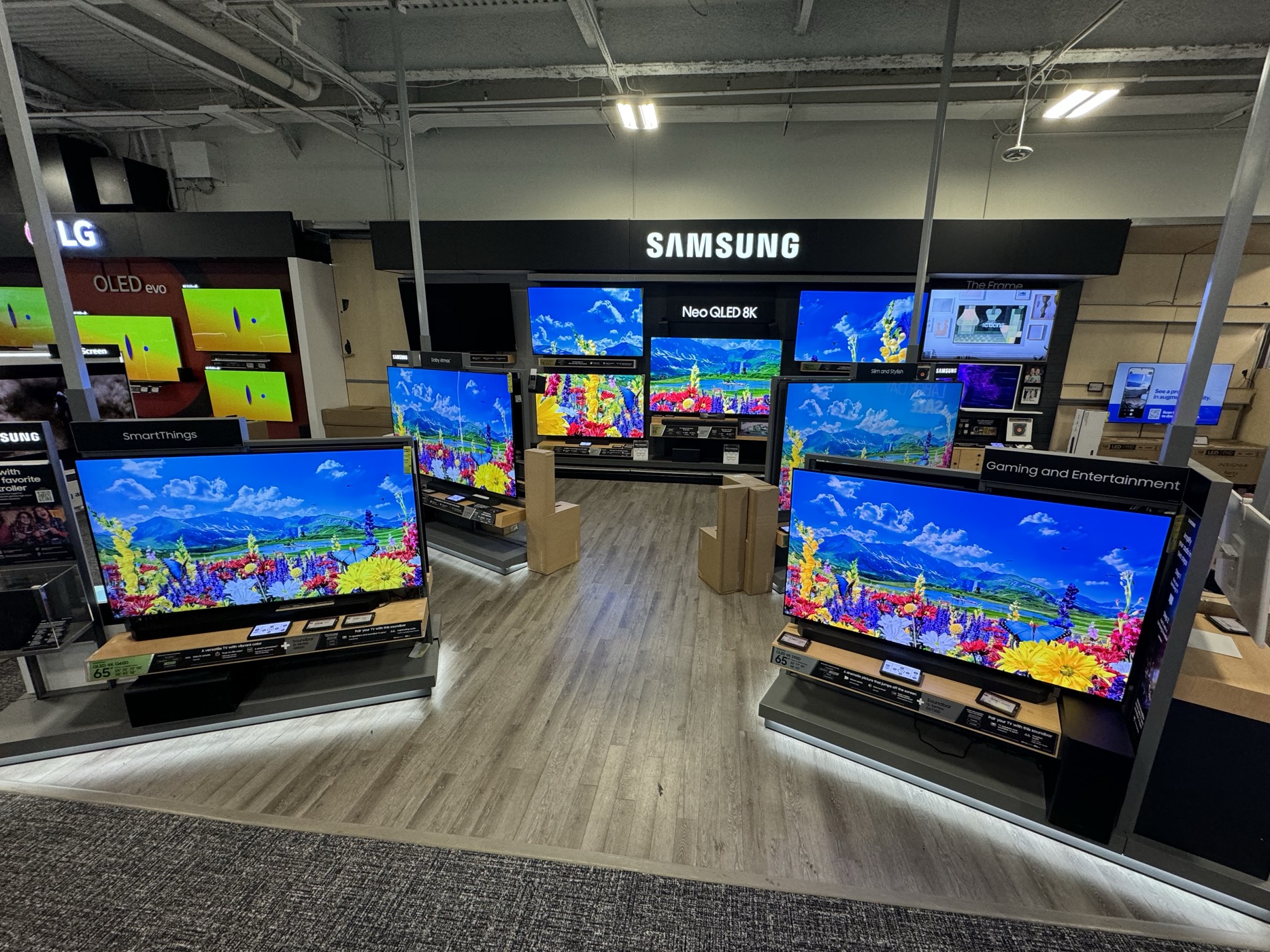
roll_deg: -1.7
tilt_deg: -16.5
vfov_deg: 81.7
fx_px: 550
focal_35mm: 15
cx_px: 661
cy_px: 487
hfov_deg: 98.1
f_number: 2.2
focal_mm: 2.22
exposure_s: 1/120
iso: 160
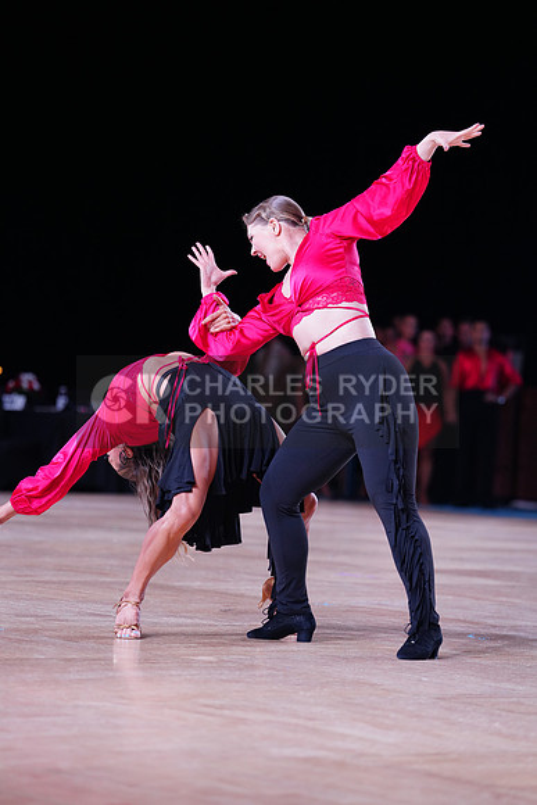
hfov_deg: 9.9
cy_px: 402
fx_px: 3108
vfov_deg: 14.8
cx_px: 268
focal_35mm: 139
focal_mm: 139
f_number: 2.8
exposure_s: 1/640
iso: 1600
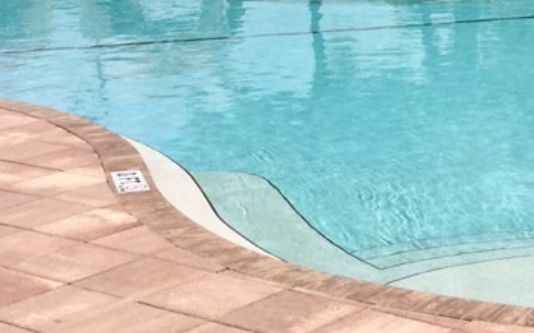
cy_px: -67
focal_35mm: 96
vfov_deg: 13.2
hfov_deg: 21.3
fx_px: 1396
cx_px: 446
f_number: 2.4
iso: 25
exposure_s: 1/2551
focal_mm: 3.3
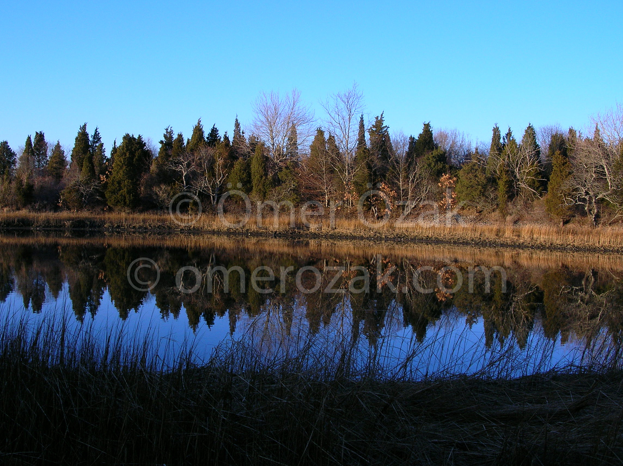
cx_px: 312
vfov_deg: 39.6
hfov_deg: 51.4
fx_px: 647
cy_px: 233
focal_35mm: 36
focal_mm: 6
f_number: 3.7
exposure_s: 1/196
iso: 50
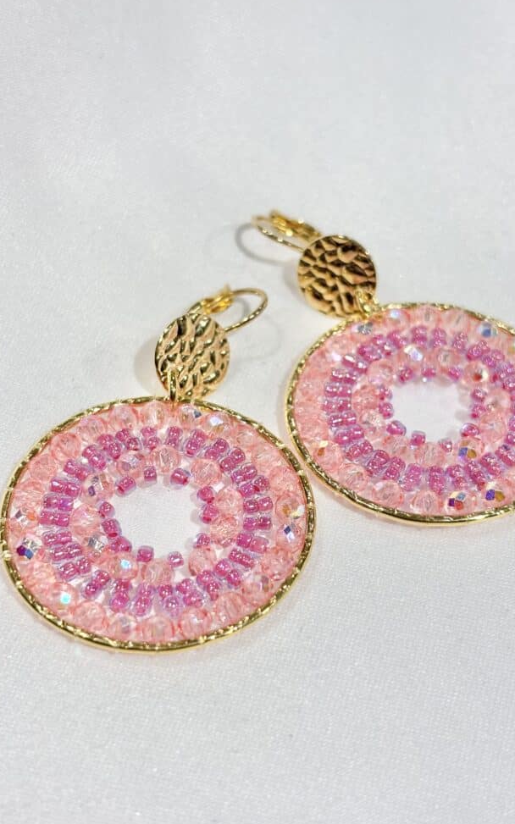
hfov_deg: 22.4
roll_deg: +5.4
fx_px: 1303
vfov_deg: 35.1
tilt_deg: -42.3
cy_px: 423
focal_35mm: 58
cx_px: 278
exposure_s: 1/311
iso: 32
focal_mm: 5.96
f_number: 1.6
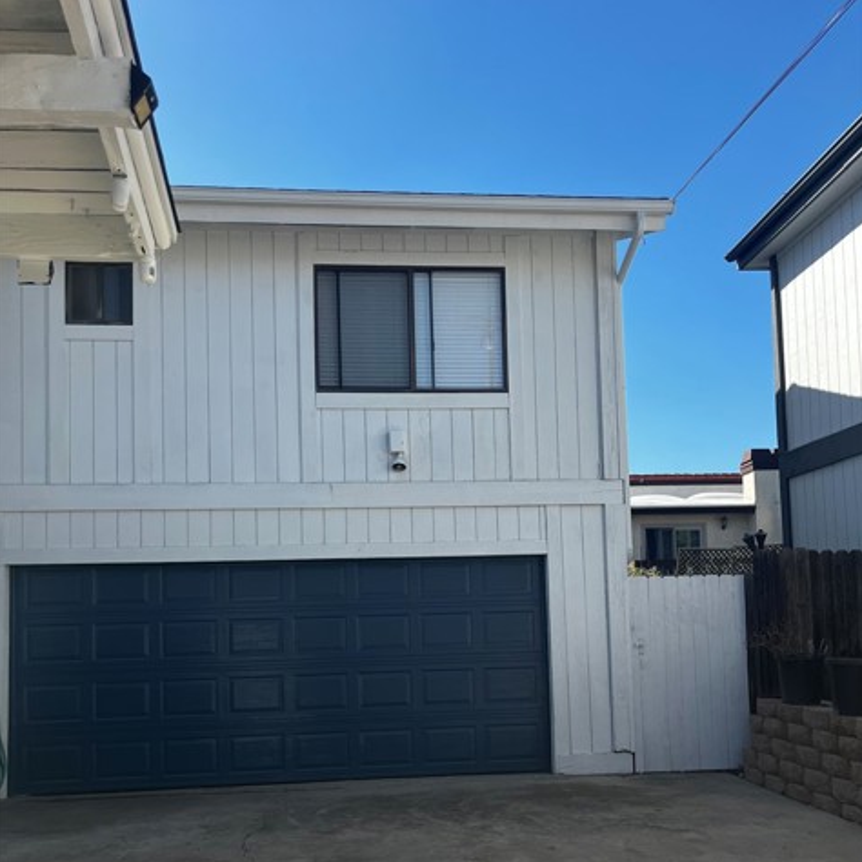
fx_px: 873
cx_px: 433
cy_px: 551
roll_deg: +1.9
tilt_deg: +4.7
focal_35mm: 31
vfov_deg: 51.8
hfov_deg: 52.5
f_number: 1.6
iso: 50
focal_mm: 5.1
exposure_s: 1/2410
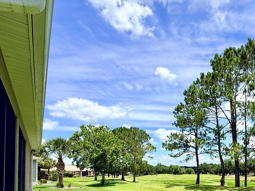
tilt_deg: +1.7
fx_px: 191
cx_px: 203
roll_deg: +0.7
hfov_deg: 61.9
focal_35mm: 26
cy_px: 165
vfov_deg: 48.5
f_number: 2.2
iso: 50
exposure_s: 1/1901
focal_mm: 2.22
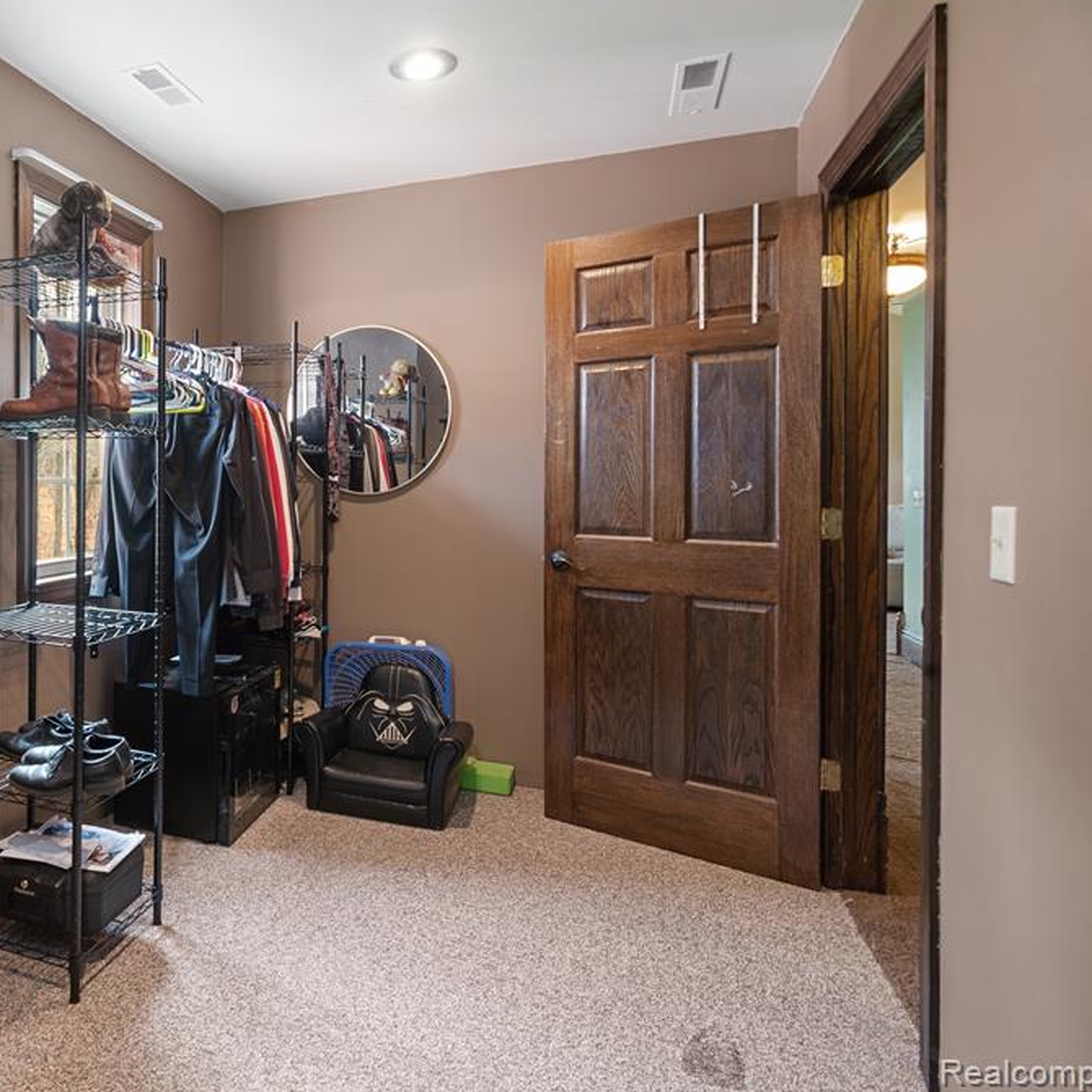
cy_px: 542
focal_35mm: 39
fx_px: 1392
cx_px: 271
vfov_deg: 42.8
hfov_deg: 41.5
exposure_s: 1.3
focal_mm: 30
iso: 320
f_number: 9
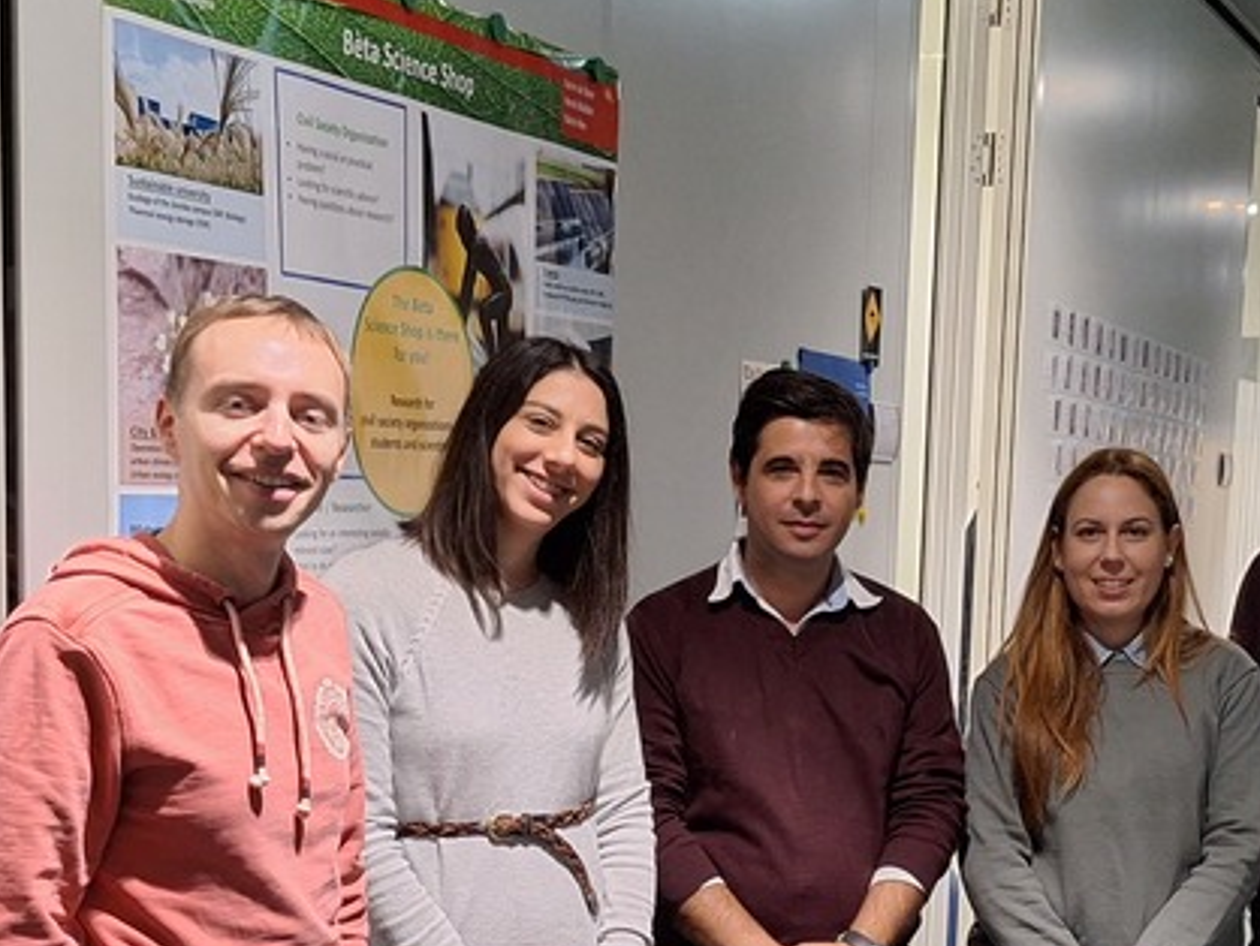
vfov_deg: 21.8
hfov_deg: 29.1
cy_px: 853
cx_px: 883
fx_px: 2404
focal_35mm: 66
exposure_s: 1/50
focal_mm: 5.54
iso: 250
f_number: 1.8
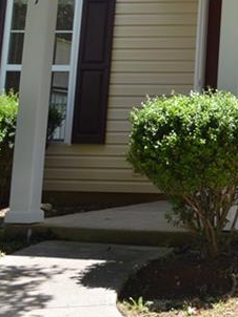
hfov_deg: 14.6
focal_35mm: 88
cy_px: -20
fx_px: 808
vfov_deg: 21.3
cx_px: 436
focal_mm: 18
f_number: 5.6
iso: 100
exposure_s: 1/125
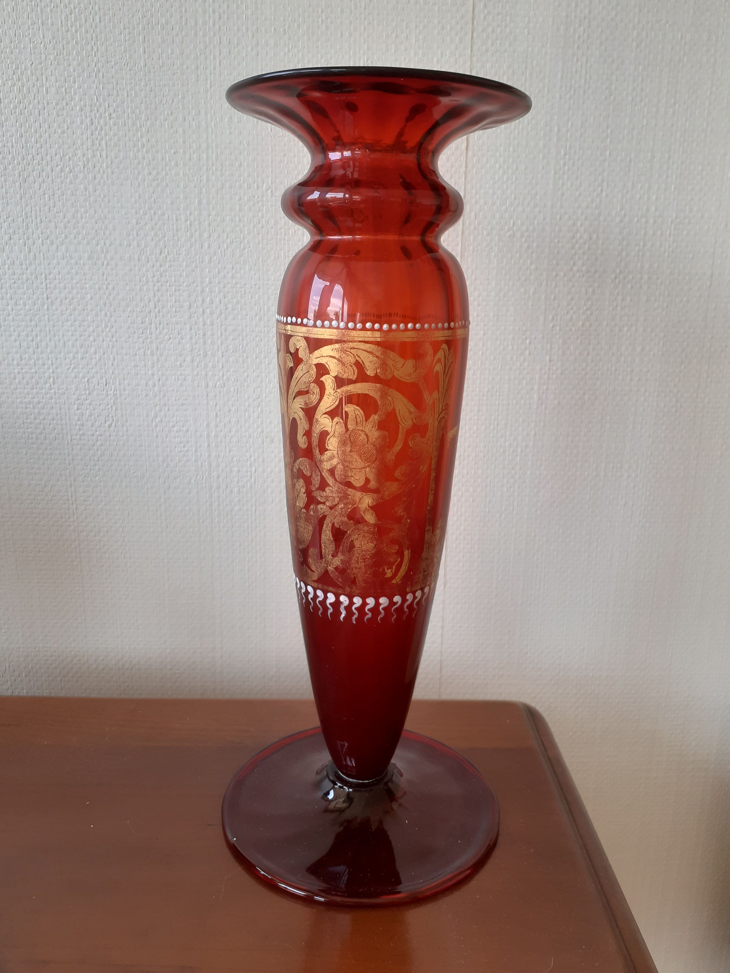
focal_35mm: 27
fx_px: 759
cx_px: 365
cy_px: 486
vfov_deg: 65.3
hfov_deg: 51.4
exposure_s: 1/100
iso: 50
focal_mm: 3.6
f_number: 1.9
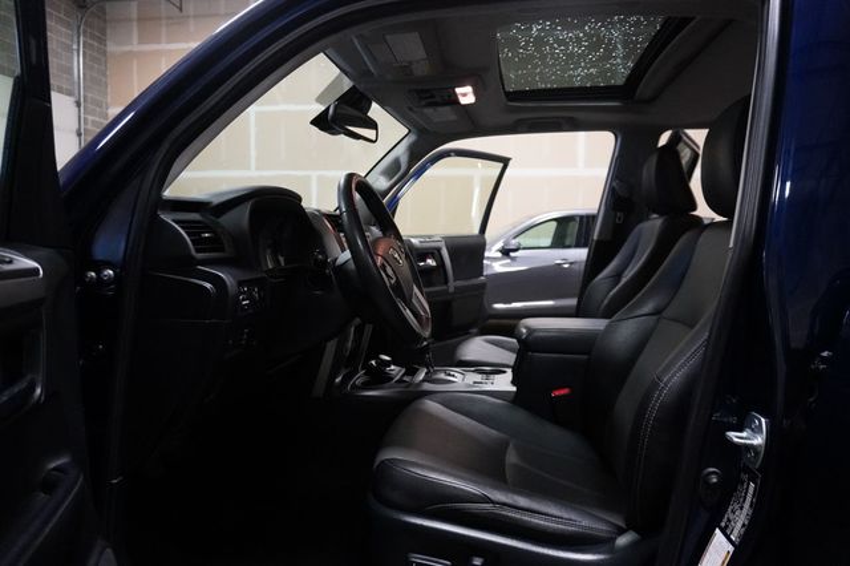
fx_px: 566
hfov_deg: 73.8
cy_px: 283
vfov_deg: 53.1
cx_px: 425
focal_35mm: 24
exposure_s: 1/160
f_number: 3.5
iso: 4000
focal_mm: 16
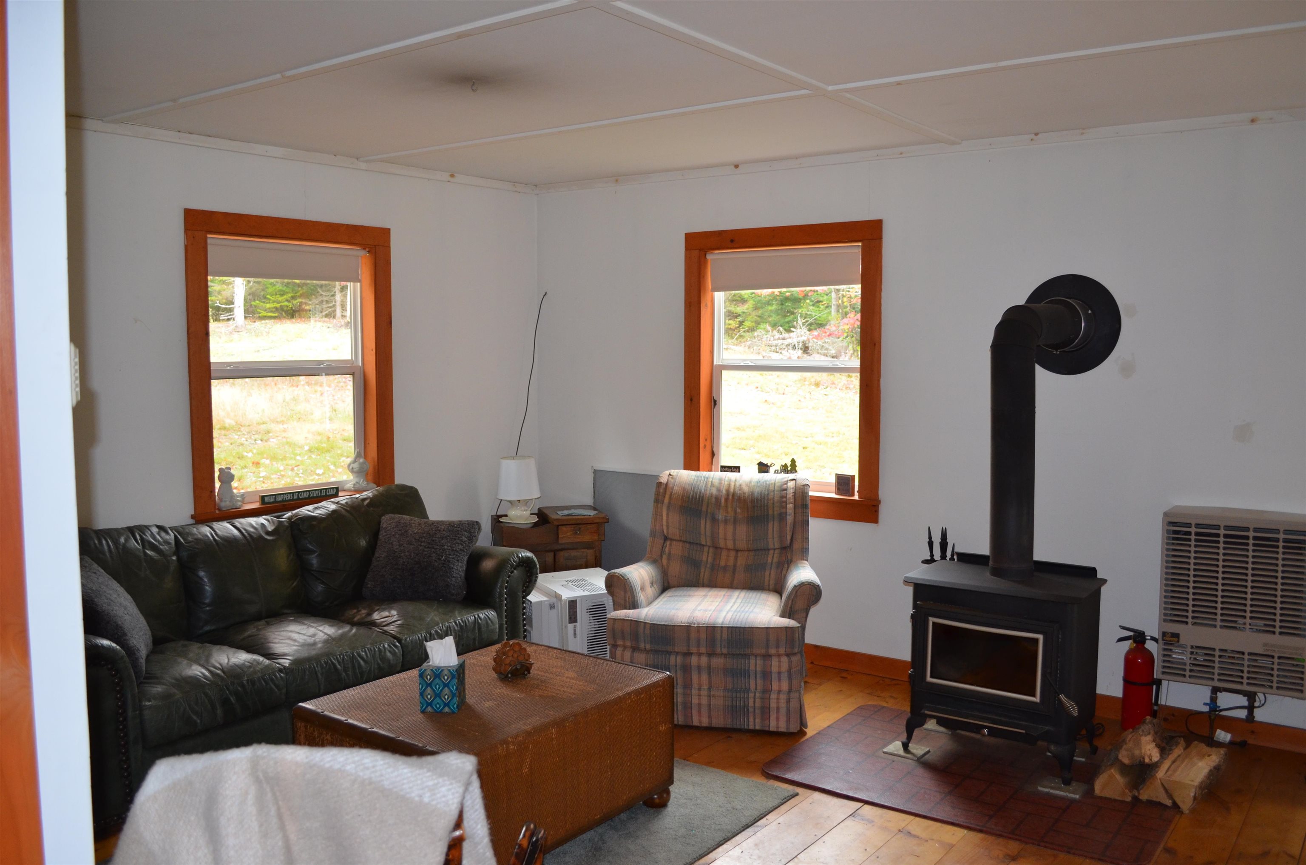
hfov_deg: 62.0
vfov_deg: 43.4
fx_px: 1086
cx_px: 653
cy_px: 432
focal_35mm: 30
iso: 720
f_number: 3.8
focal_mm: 20
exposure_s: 1/60
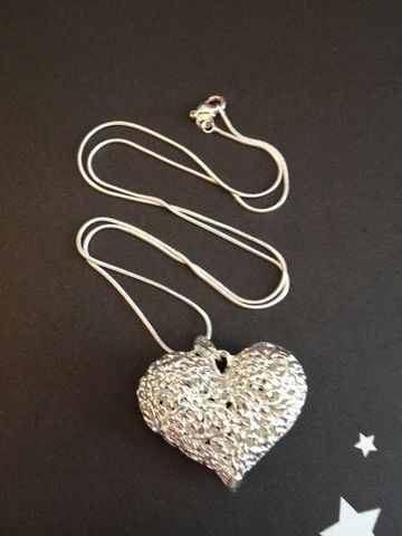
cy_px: 268
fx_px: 542
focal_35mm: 35
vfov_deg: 52.6
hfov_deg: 40.7
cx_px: 201
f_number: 2.4
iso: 320
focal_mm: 4.28
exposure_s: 1/20
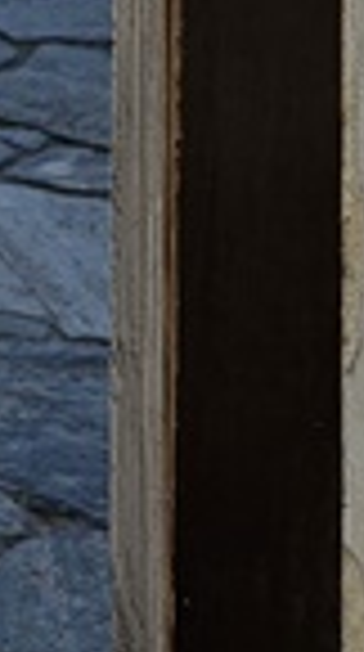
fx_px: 2984
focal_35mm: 173
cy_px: -998
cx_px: -867
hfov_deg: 6.2
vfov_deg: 10.4
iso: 25
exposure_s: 1/2517
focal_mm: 5.4
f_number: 1.8
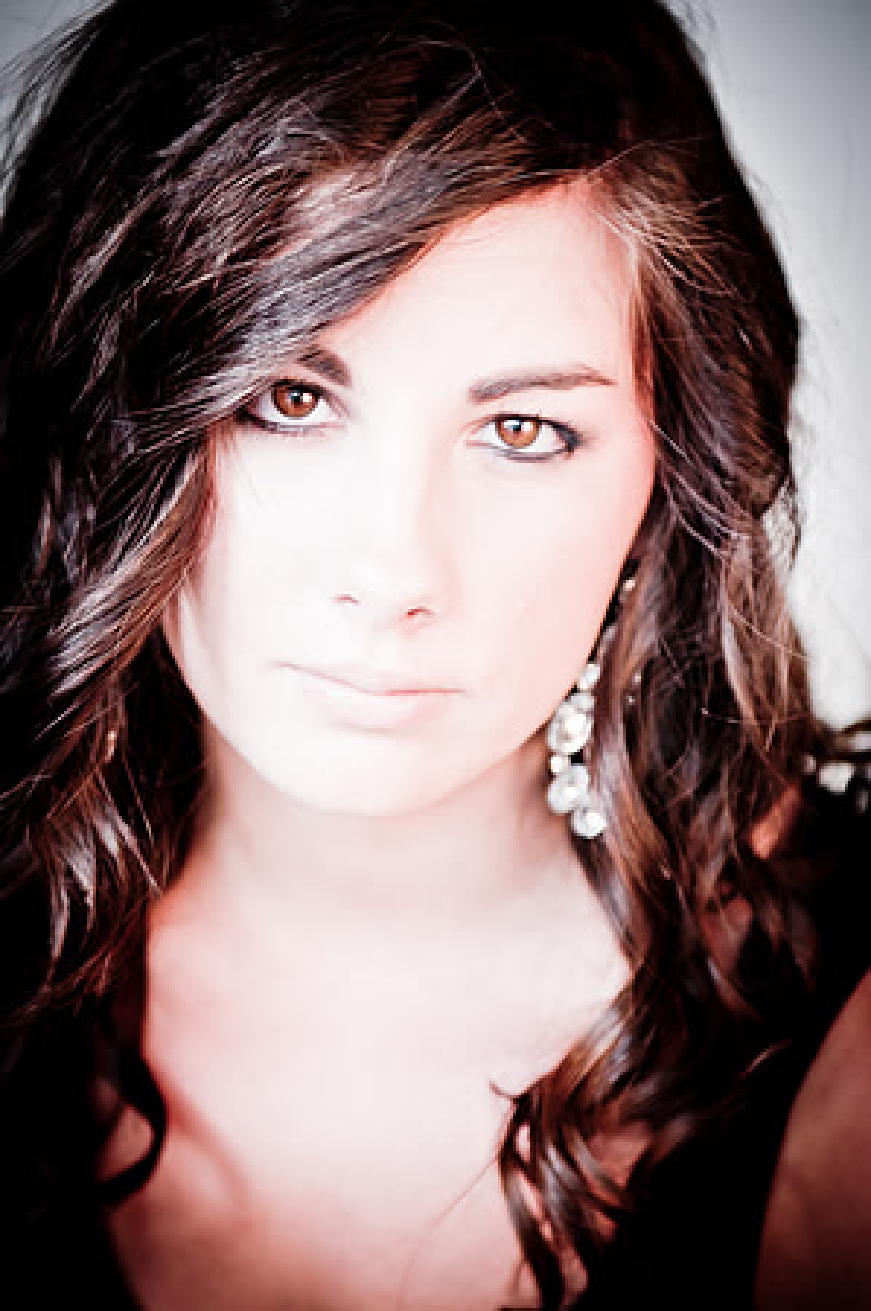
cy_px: 656
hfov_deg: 13.0
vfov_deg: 19.5
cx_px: 436
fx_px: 3819
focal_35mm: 105
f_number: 2.8
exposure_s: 1/80
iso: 200
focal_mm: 70
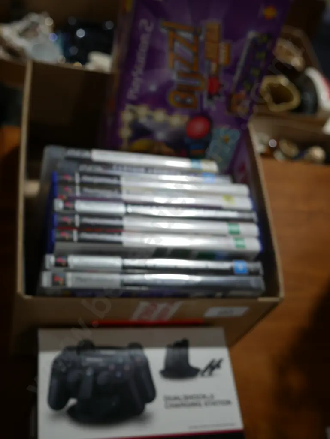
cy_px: 220
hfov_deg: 36.0
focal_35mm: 40
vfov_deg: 46.8
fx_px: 508
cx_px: 165
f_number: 4.5
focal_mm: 20
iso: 200
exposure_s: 1/80
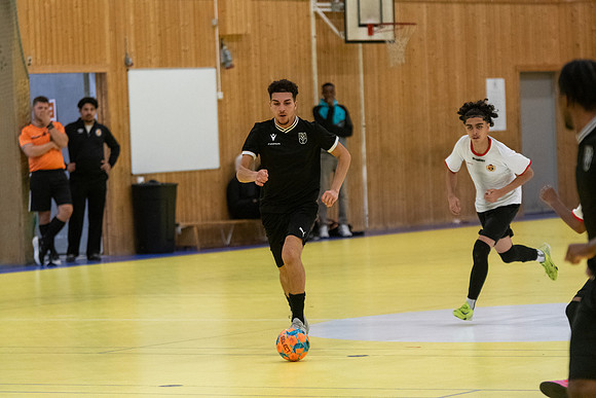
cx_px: 298
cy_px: 199
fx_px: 3229
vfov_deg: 7.0
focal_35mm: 195
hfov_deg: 10.5
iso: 4500
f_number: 3.2
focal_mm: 130
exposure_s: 1/640
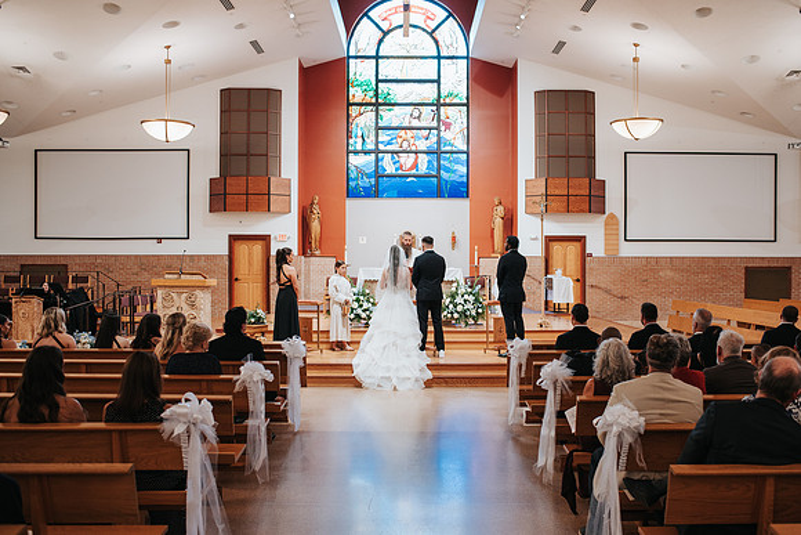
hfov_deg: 52.1
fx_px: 820
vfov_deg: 36.1
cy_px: 280
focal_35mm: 37
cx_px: 419
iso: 900
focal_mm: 35
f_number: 2.8
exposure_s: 1/125
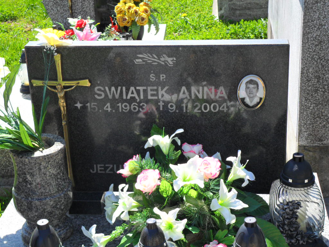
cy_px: 124
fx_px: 703
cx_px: 164
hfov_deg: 26.3
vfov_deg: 19.9
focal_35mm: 74
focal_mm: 13.2
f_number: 3.9
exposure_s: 1/350
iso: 100
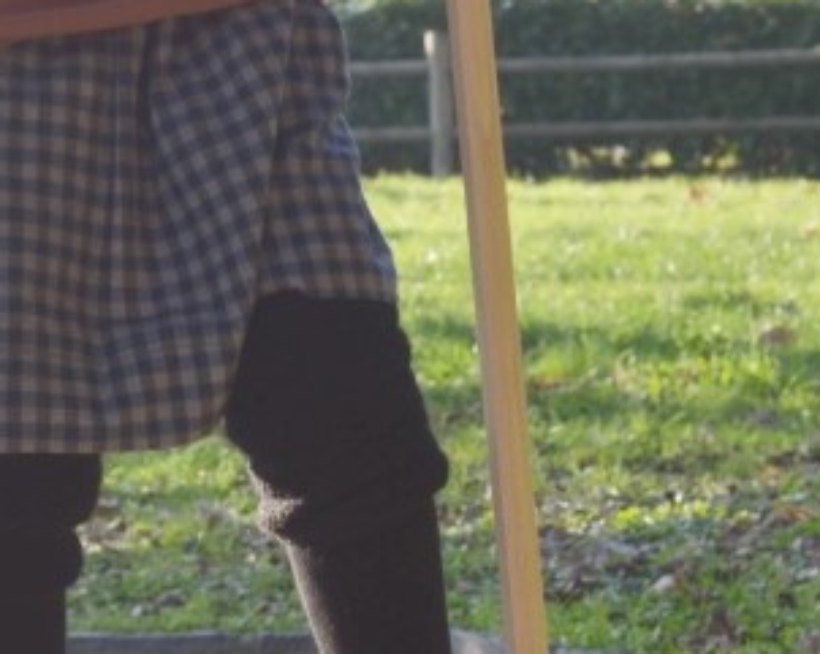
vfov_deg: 5.7
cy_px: 149
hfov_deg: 7.2
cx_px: 337
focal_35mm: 270
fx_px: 6546
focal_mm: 50
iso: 100
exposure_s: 1/160
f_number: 6.3
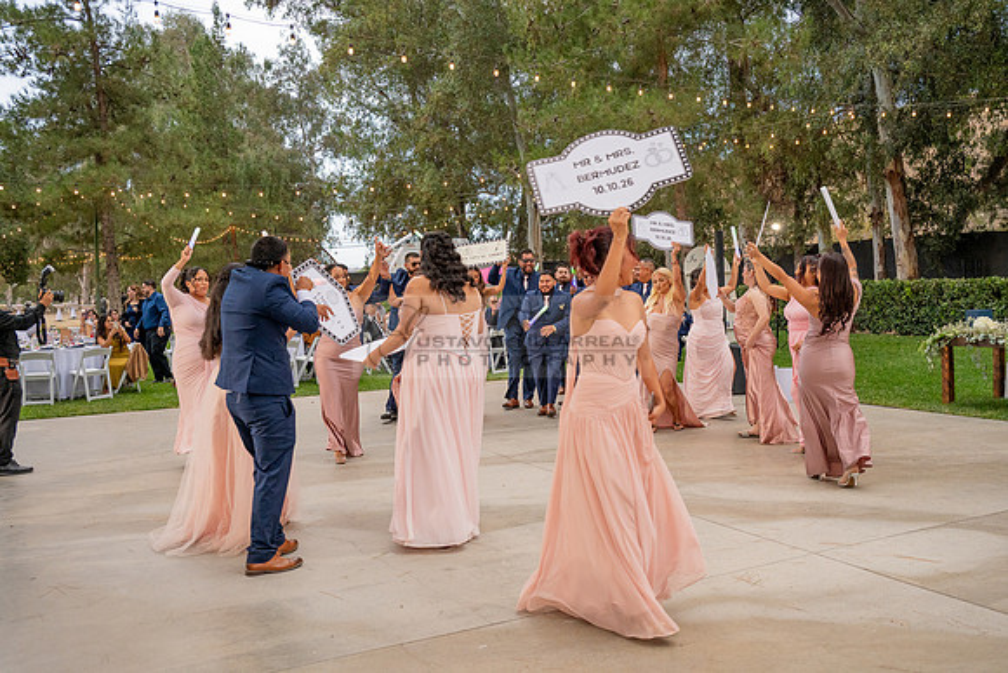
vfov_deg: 38.9
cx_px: 504
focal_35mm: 34
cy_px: 336
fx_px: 952
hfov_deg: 55.8
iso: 1600
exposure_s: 1/200
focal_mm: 34
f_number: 4
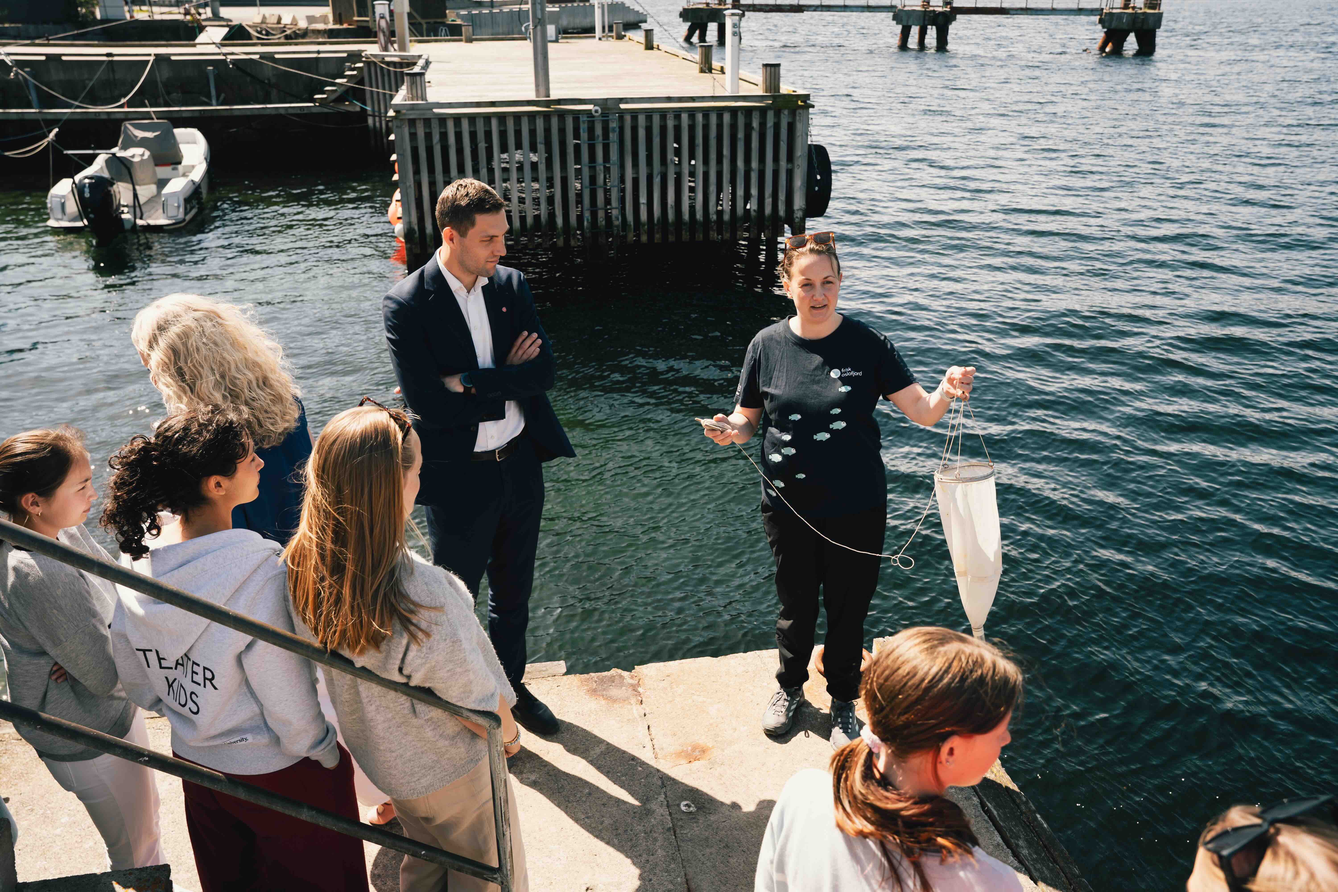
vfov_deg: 44.3
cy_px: 446
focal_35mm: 30
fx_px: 1096
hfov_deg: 62.8
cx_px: 669
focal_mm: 29.5
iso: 100
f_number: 4.5
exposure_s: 1/320
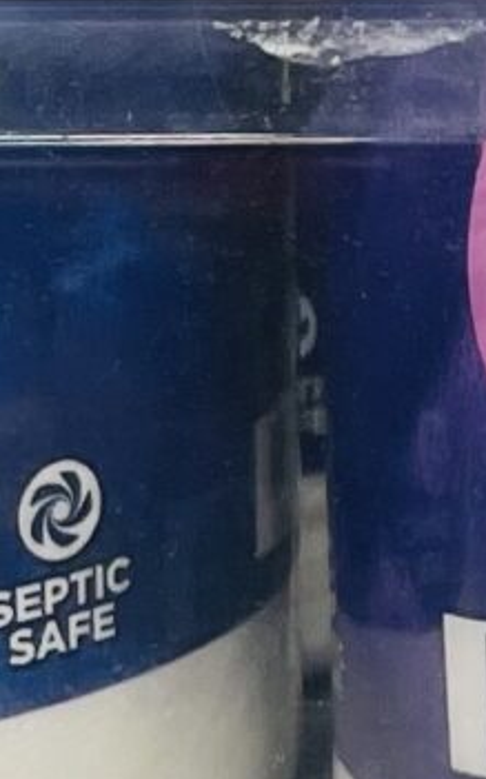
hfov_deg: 6.0
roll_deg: +0.6
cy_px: 91
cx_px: 1454
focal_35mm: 201
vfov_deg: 10.4
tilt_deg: -1.1
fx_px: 4265
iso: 100
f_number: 1.6
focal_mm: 4.2
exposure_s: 1/120
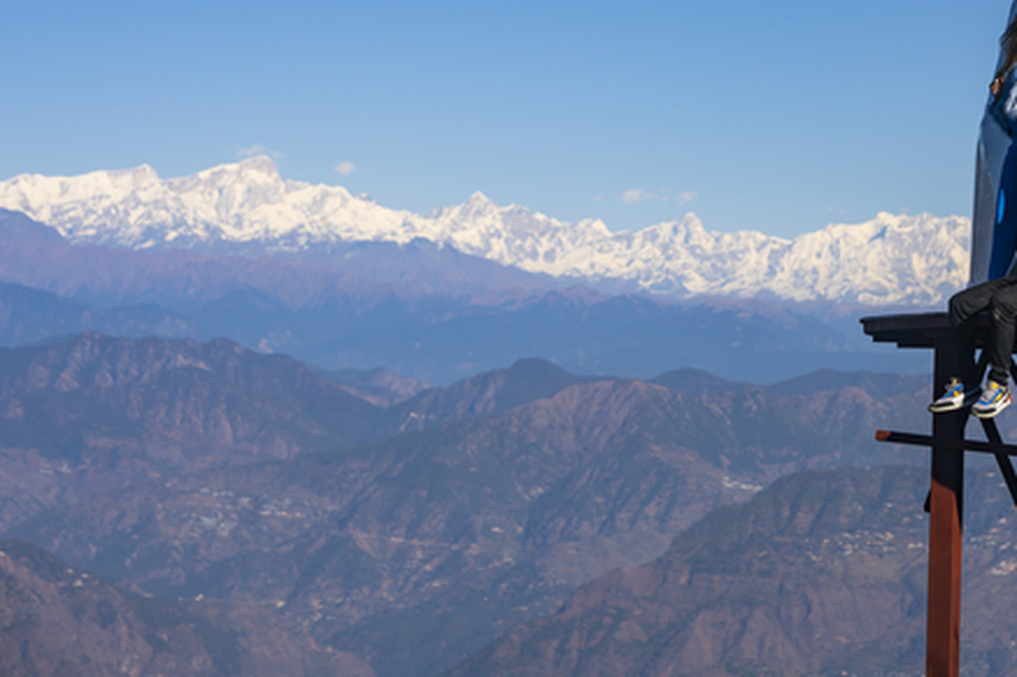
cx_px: 684
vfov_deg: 9.8
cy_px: 135
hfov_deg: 14.6
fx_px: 3953
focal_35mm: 140
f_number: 4.5
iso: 100
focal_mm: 85
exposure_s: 1/2500
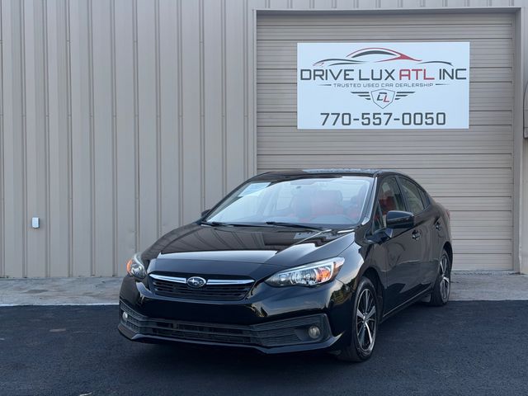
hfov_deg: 39.7
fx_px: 732
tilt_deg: +0.3
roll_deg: -0.1
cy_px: 198
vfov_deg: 30.3
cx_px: 264
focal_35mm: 48
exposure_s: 1/733
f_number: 1.78
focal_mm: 6.76
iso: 64
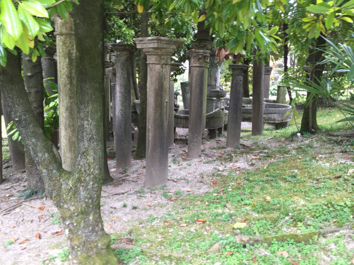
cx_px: 177
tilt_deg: -10.2
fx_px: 297
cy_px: 132
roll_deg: -2.9
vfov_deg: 48.2
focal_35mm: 29
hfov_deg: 61.7
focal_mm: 4.15
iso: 40
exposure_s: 1/60
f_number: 2.2
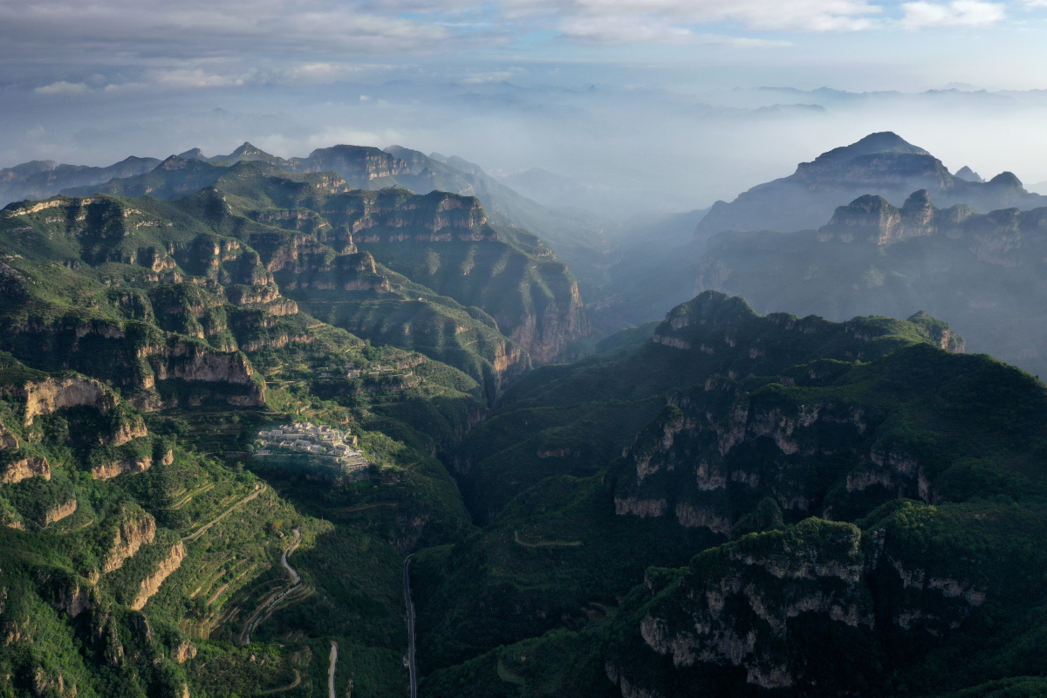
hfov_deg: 65.5
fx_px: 814
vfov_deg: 46.4
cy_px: 349
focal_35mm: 28
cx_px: 524
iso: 100
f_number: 7.1
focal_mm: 10.26
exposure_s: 1/200
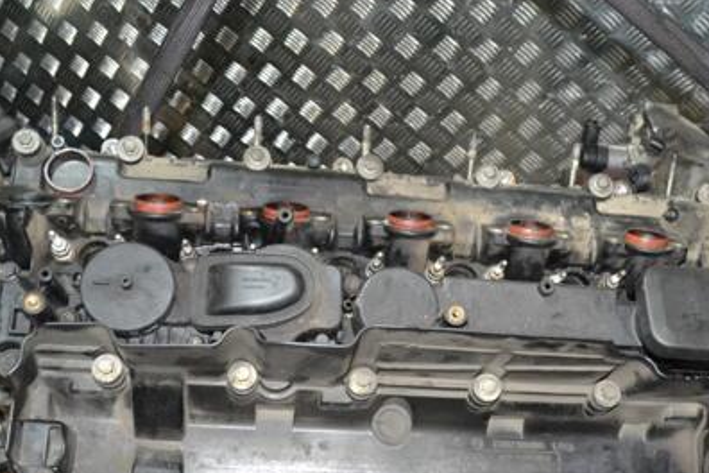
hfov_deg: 39.5
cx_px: 417
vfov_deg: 26.8
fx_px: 985
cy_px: 315
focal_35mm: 50
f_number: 7.1
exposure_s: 1/60
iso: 3200
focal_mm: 22
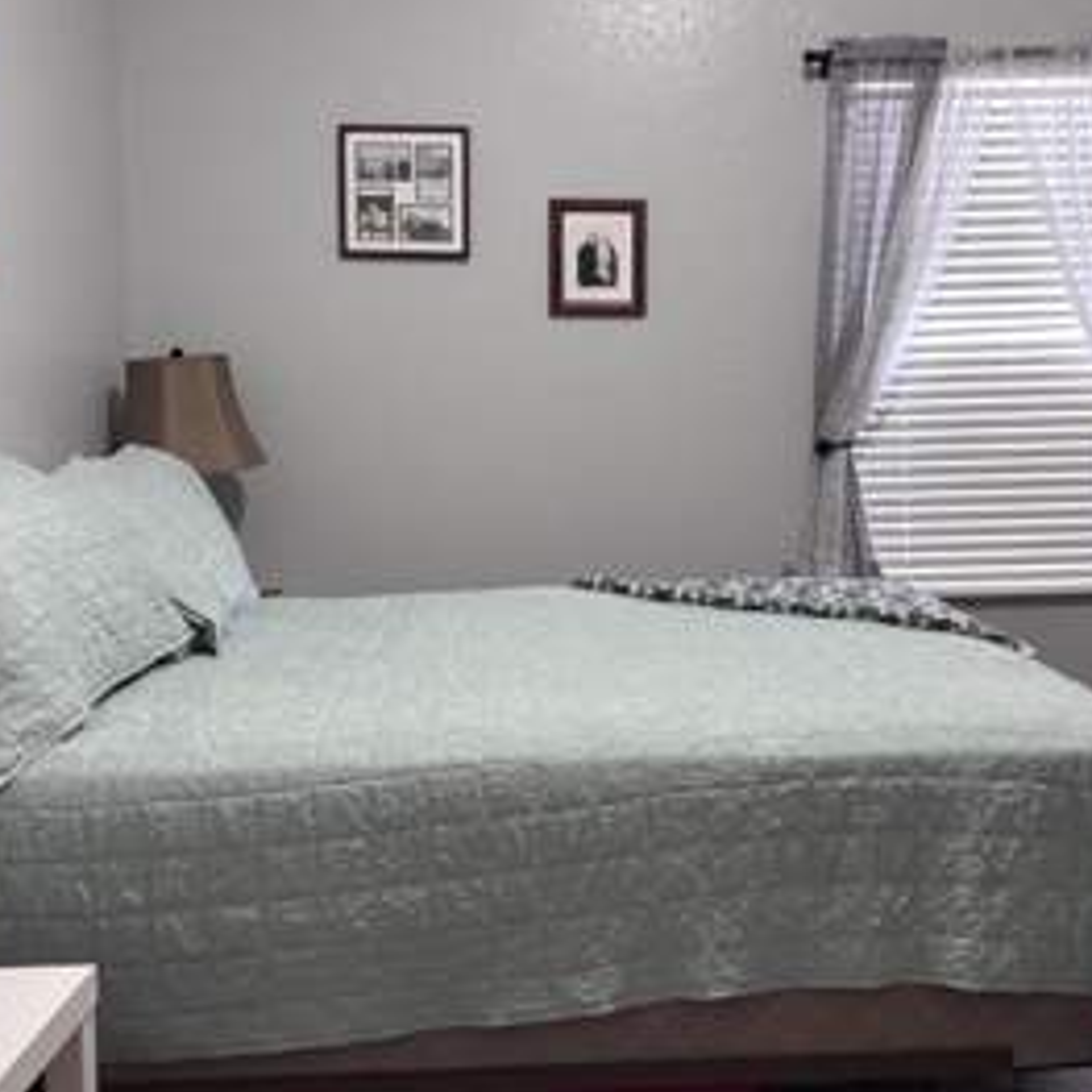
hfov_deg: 40.0
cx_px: 615
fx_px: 1499
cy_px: 515
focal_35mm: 42
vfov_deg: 40.0
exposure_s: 1/60
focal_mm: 5.96
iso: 500
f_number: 1.6
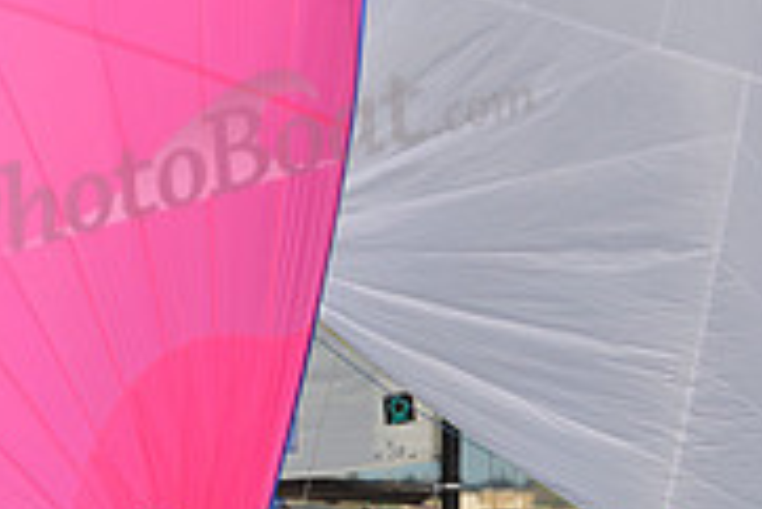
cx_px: -274
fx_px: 20399
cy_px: 435
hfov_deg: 2.1
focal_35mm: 963
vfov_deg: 1.4
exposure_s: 1/1000
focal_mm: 300
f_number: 10
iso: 280
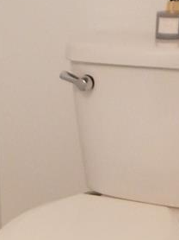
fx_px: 656
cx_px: -22
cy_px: 215
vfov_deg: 20.3
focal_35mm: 95
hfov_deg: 15.1
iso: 400
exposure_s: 1/25
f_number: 3
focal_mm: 4
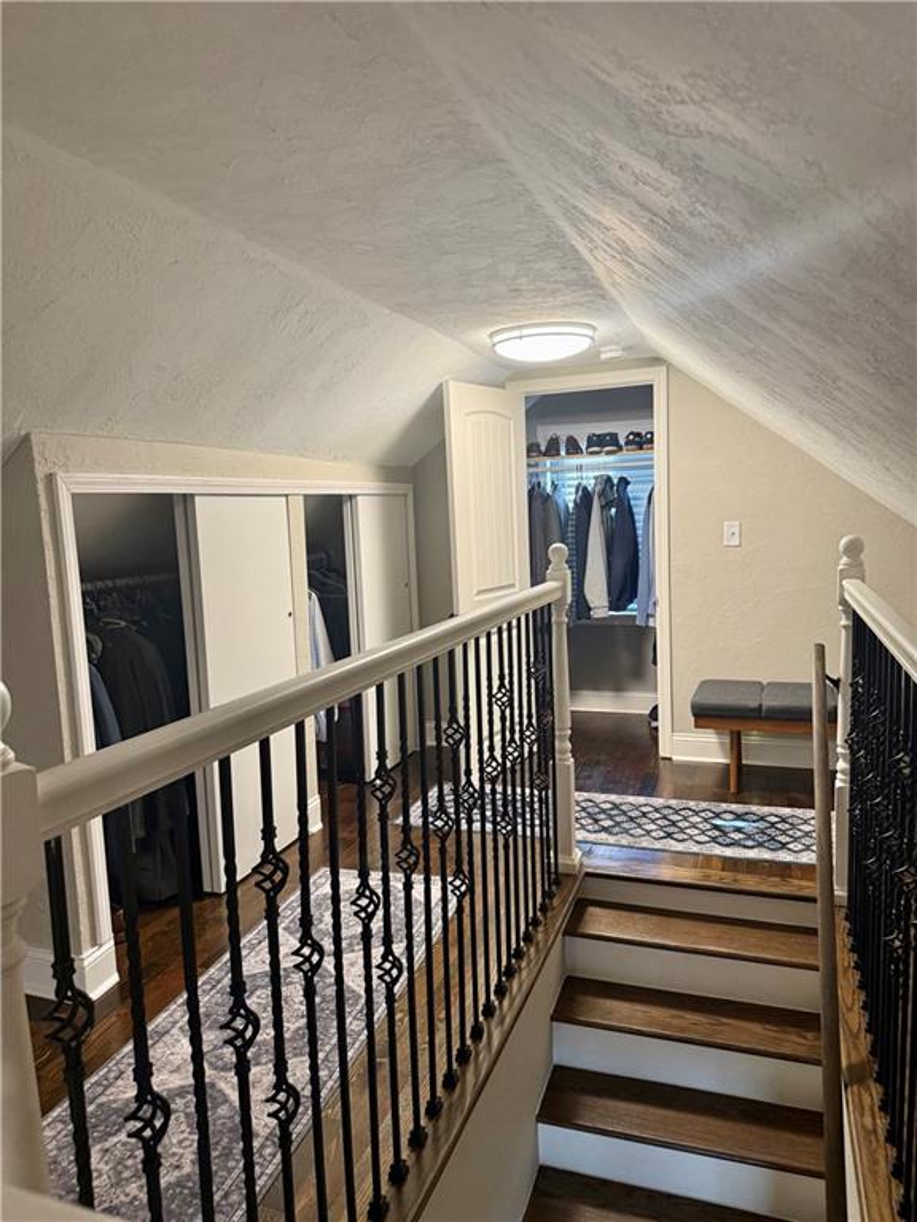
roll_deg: +3.3
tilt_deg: -3.4
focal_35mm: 24
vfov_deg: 71.6
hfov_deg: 56.8
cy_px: 611
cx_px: 458
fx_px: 848
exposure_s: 1/60
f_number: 1.78
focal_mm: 6.76
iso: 250
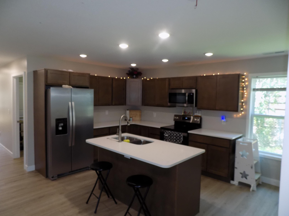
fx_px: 192
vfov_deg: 58.9
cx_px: 144
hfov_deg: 73.9
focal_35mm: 23
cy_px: 108
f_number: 3.1
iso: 250
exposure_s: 1/30
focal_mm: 4
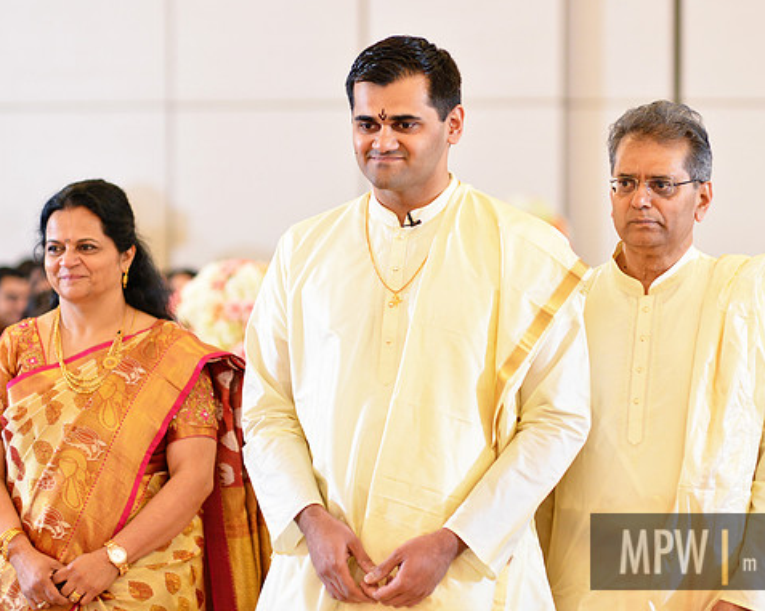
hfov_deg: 19.8
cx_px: 412
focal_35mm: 97
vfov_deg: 15.8
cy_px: 305
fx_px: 2195
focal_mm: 85
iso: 2500
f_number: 2.2
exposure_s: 1/250
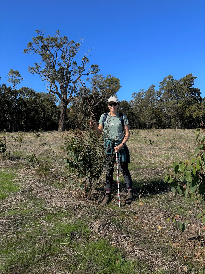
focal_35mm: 24
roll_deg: +1.0
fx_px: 190
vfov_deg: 71.6
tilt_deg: -5.3
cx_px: 102
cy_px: 137
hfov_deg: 56.8
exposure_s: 1/8197
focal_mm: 6.86
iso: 80
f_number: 1.78
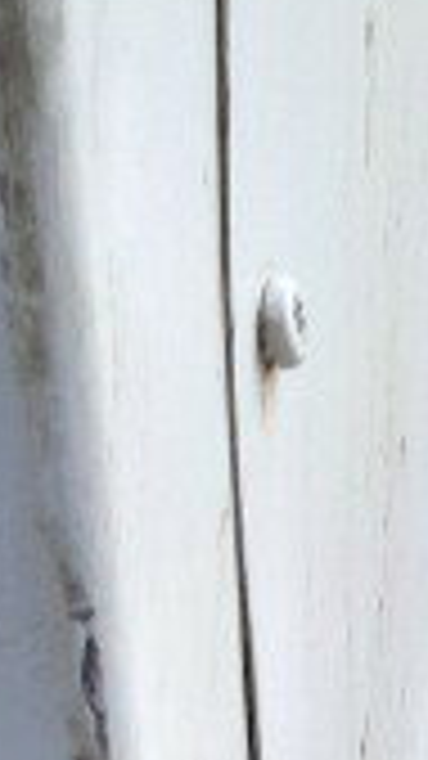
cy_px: 1257
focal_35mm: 89
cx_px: 437
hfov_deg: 13.4
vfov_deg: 19.5
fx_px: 1797
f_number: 2.2
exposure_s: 1/120
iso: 50
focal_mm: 1.4
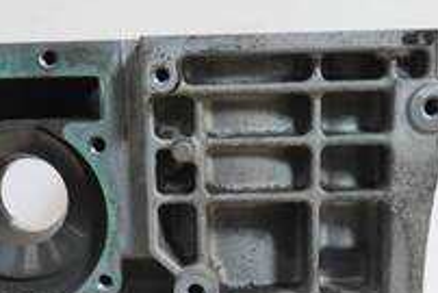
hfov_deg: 27.3
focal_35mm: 74
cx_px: 204
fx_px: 901
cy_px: 349
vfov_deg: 17.6
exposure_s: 1/60
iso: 320
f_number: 3.6
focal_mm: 15
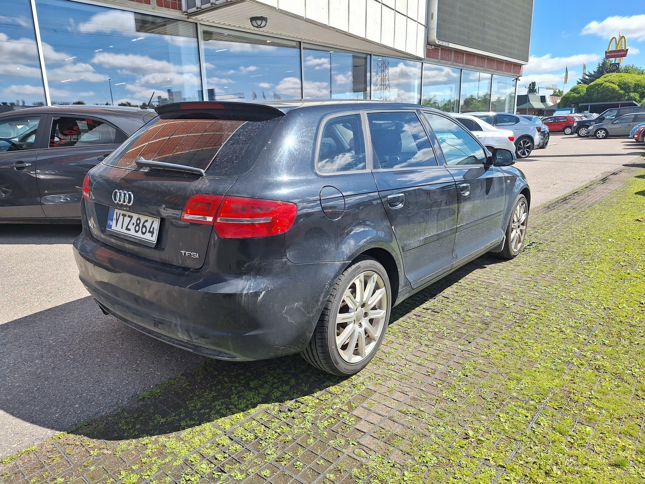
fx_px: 429
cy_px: 242
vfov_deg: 58.9
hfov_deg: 73.9
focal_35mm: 23
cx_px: 322
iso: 40
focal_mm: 5.54
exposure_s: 1/2193
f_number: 1.8
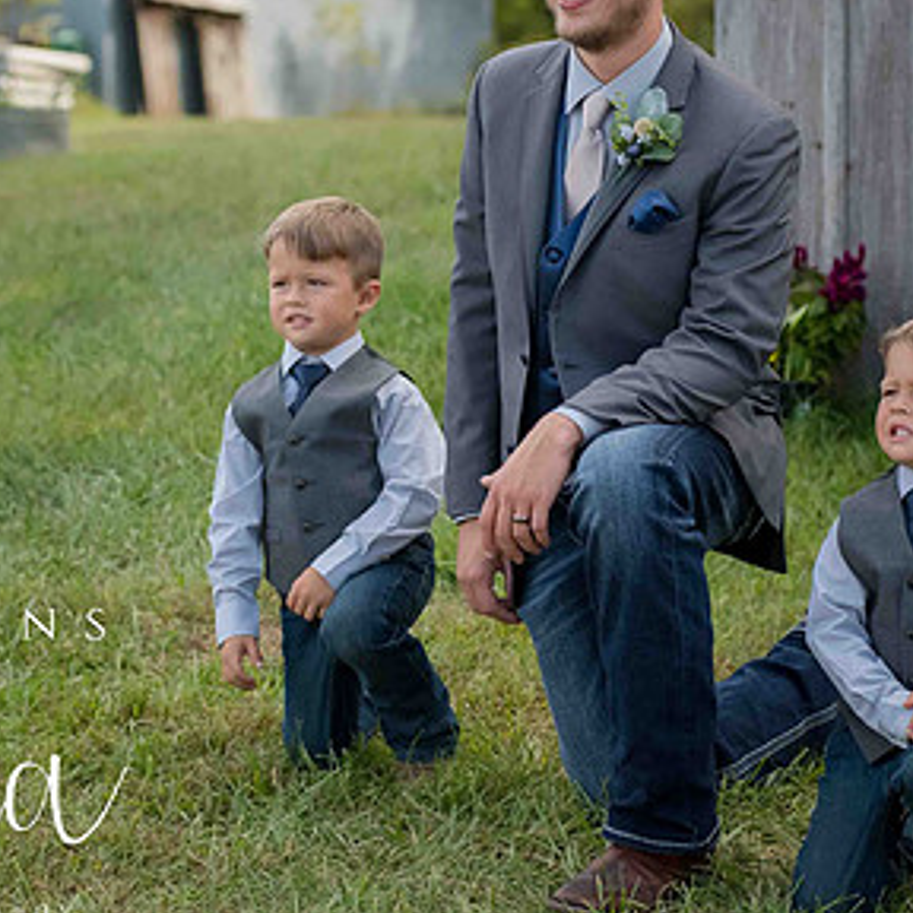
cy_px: 357
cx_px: 437
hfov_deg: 12.7
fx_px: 4088
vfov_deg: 12.7
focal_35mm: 137
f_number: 4.5
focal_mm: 80
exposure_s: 1/1000
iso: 800
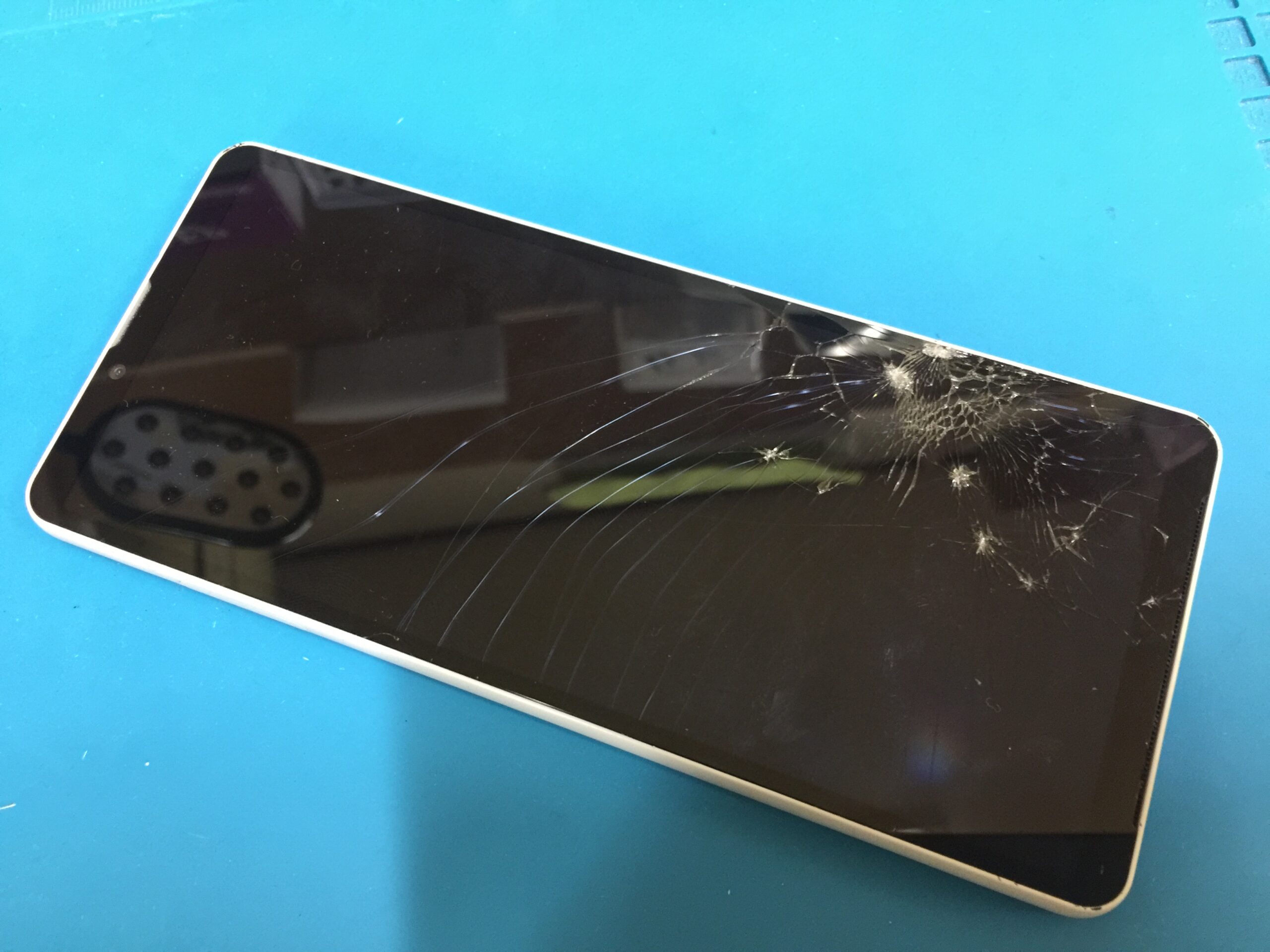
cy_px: 476
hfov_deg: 61.7
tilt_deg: -70.8
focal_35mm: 29
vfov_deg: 48.2
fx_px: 1064
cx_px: 635
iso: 125
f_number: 2.2
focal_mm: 4.15
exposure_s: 1/15
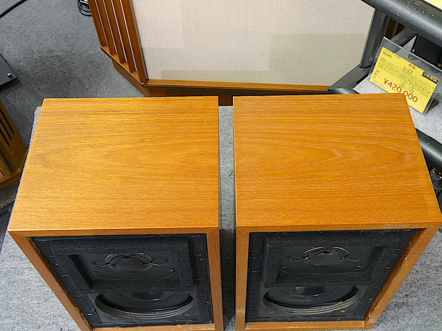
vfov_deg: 37.7
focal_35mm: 38
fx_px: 485
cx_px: 225
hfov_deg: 49.0
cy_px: 164
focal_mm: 6.7
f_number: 5
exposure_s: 1/1.3
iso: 100
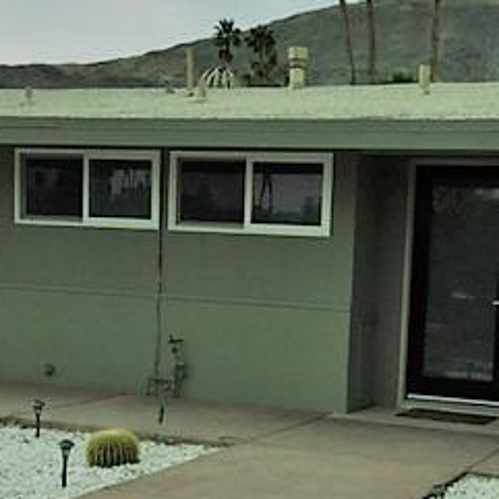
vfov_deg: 24.9
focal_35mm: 68
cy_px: 412
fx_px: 1109
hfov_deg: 25.1
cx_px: 366
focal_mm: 4.15
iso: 32
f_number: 2.2
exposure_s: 1/2083
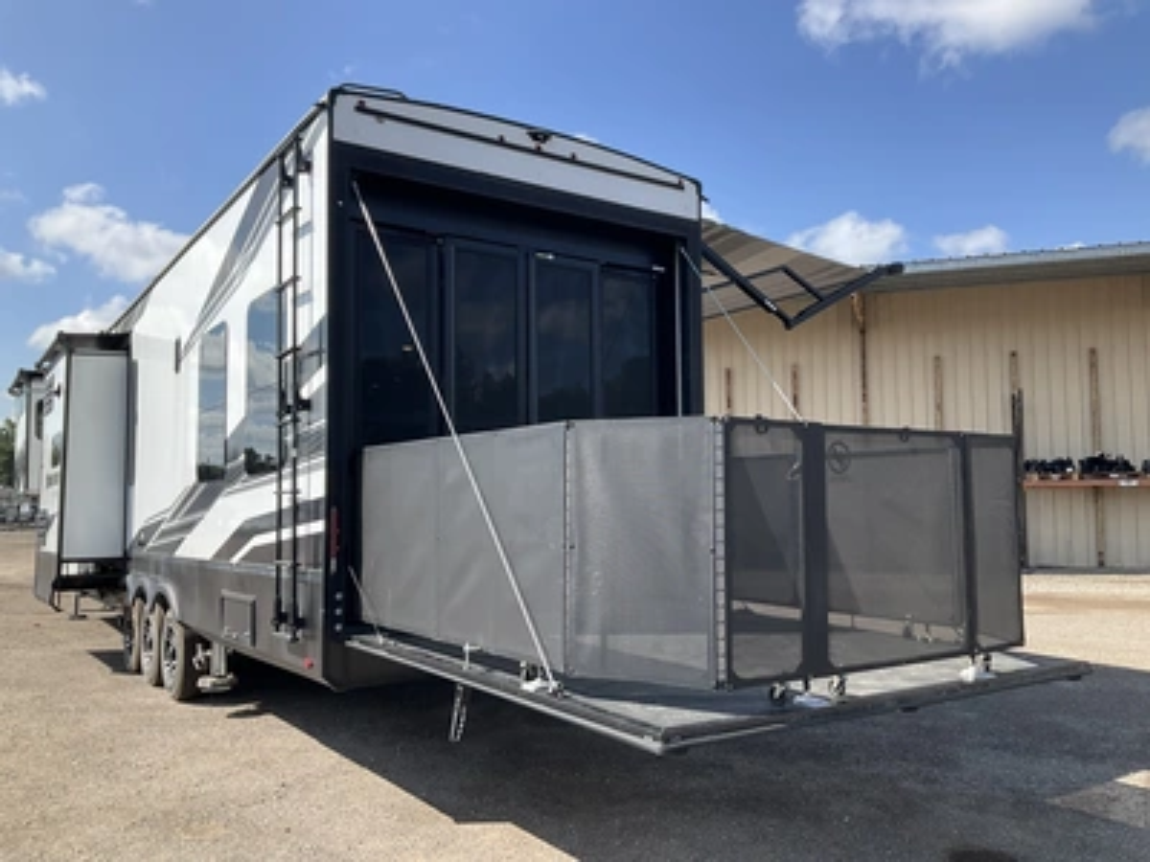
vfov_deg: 48.2
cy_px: 431
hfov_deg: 61.7
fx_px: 963
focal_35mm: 29
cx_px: 575
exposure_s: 1/1121
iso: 25
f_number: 1.8
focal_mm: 3
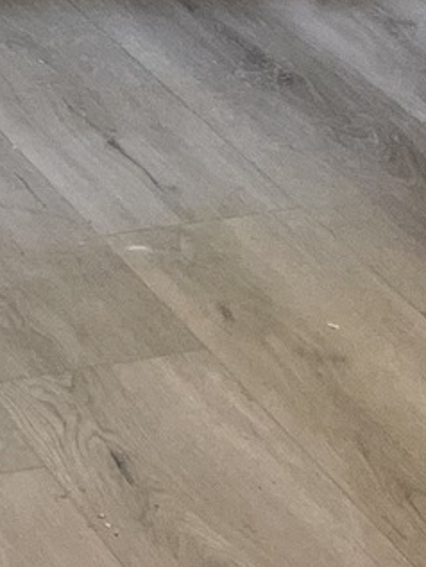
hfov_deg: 7.7
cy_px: -664
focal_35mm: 189
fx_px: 3099
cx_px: -238
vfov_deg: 9.6
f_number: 1.6
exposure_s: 1/60
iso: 80
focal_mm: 4.2
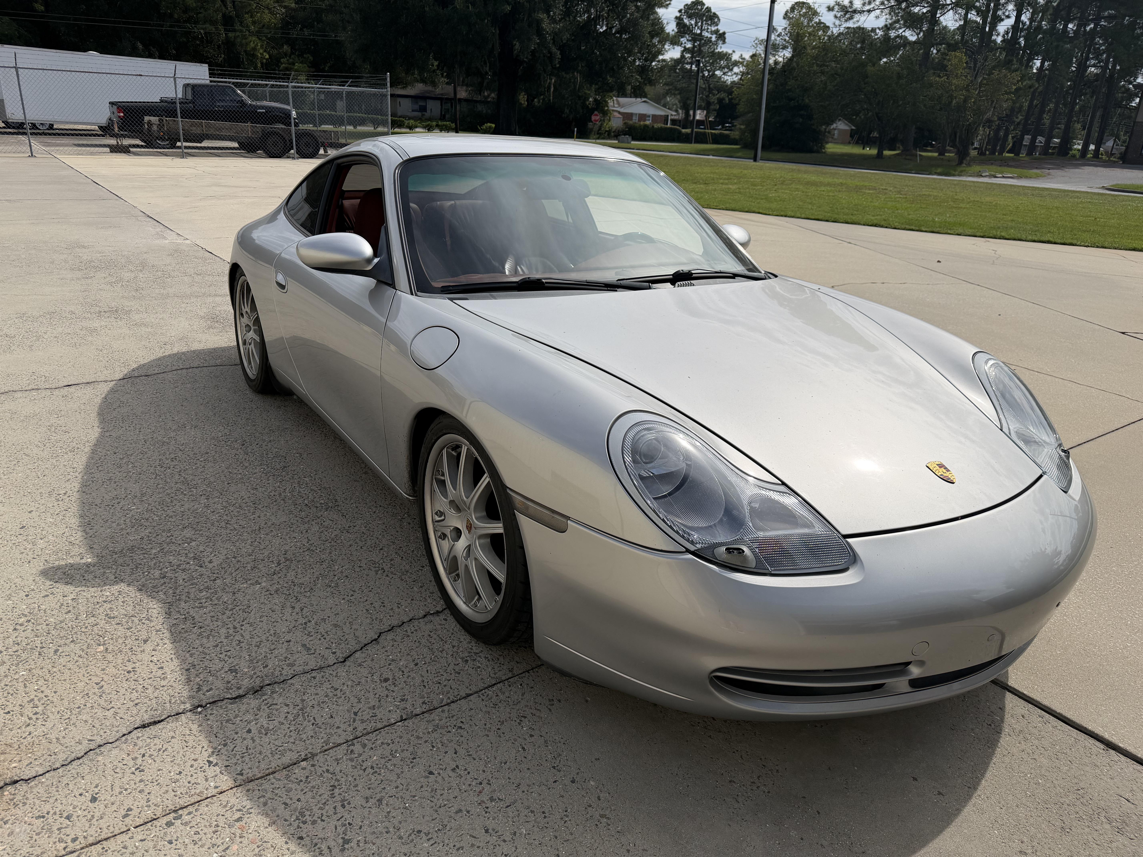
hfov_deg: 71.6
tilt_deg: -21.4
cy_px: 428
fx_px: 792
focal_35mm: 24
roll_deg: -3.1
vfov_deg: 56.8
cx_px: 572
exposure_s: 1/8130
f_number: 1.78
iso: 80
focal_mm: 6.76
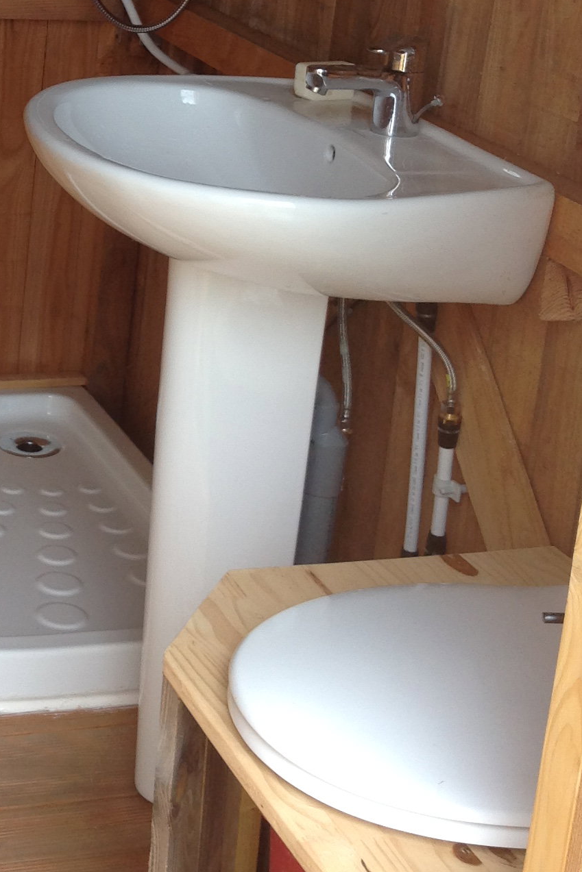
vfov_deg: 26.7
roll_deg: -1.7
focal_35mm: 74
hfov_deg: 17.8
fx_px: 1794
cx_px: -47
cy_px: 138
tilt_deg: -12.5
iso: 50
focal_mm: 4.28
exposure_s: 1/134
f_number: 2.4
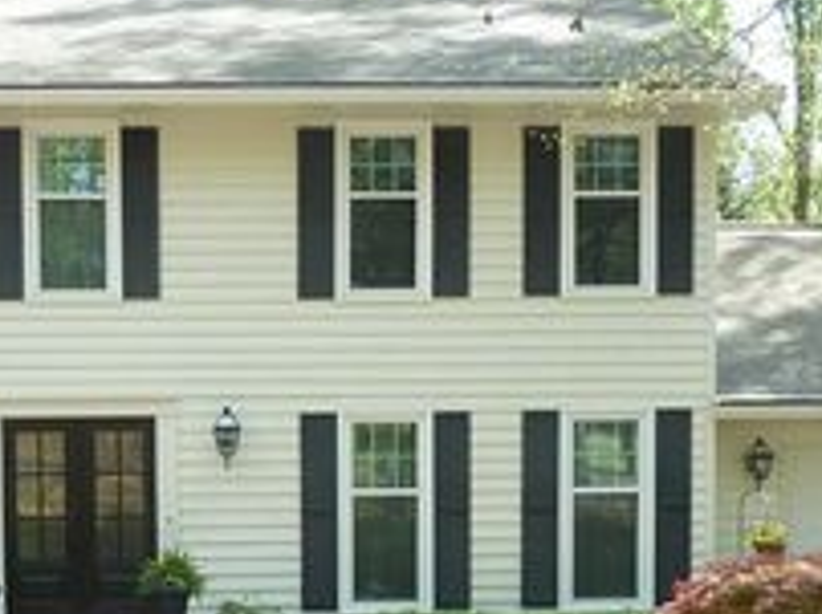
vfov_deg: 22.9
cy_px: 567
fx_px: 1471
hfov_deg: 30.6
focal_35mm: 62
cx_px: 191
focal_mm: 4.1
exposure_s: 1/80
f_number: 3.3
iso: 80
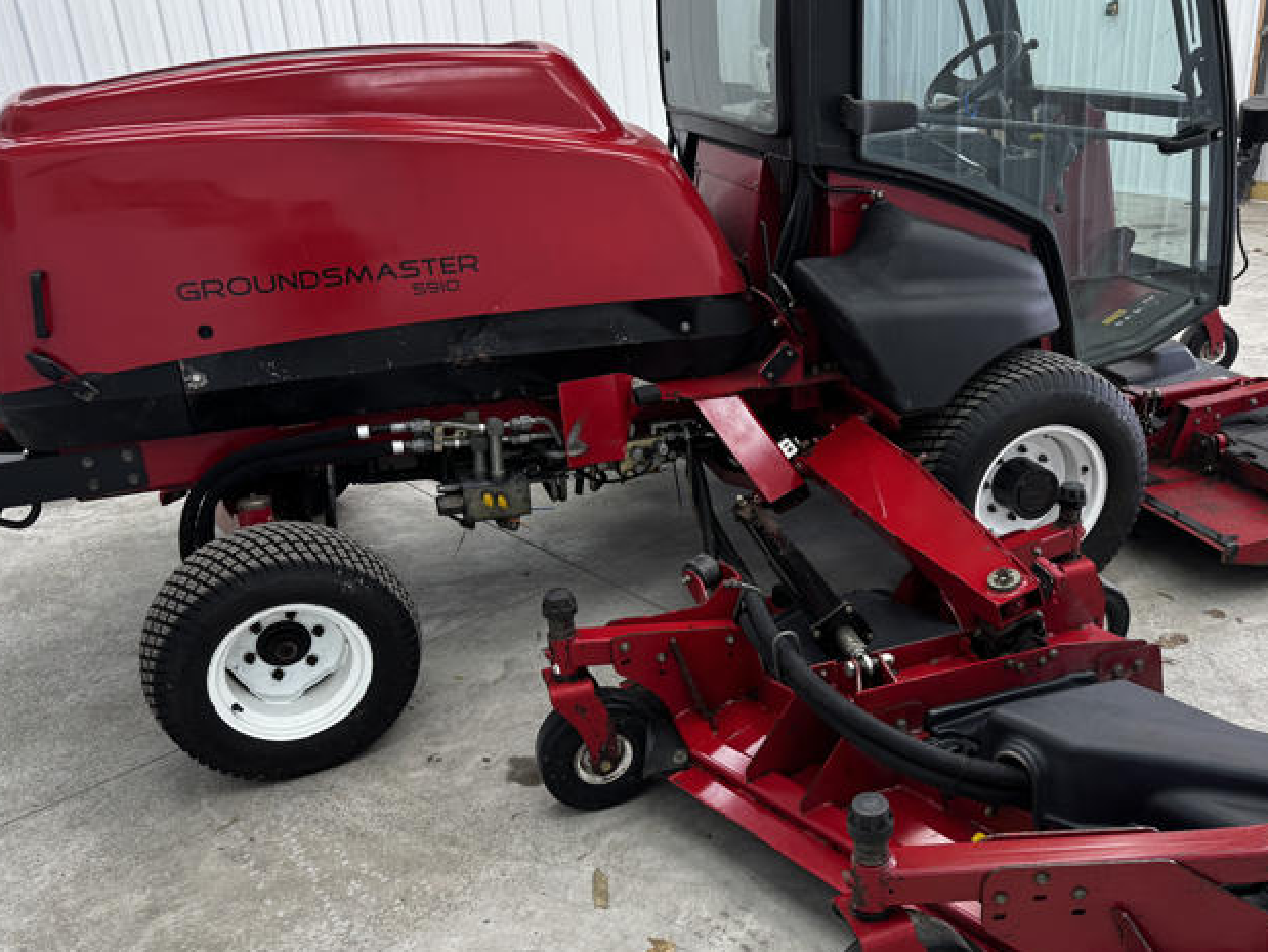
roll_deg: +1.0
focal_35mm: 31
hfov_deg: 57.6
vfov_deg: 45.5
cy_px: 497
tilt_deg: -24.7
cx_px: 791
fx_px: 1136
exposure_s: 1/120
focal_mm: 6.76
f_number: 1.78
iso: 125
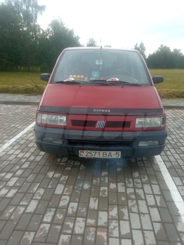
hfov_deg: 51.4
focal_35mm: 27
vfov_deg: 65.3
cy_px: 122
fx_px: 191
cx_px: 92
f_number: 2.2
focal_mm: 3.79
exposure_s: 1/129
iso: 115
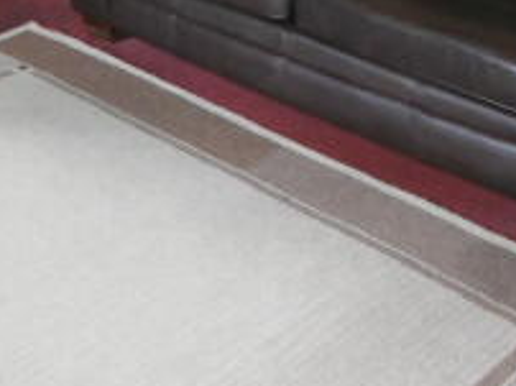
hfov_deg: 25.0
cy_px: -162
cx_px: 22
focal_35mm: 75
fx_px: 1117
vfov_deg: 17.9
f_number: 2.8
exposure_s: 1/30
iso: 200
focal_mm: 4.7
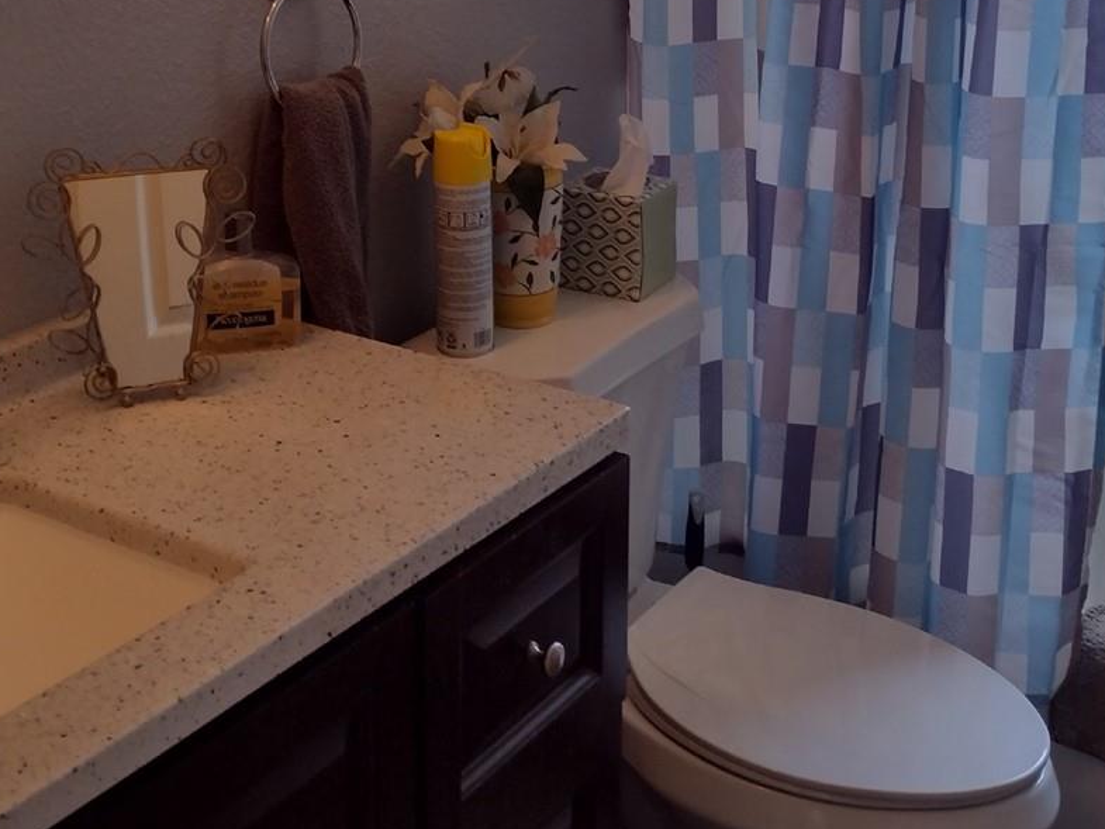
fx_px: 1756
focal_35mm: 55
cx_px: 495
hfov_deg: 34.9
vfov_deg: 25.6
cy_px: 58
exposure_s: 1/120
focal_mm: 4.71
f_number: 1.7
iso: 185
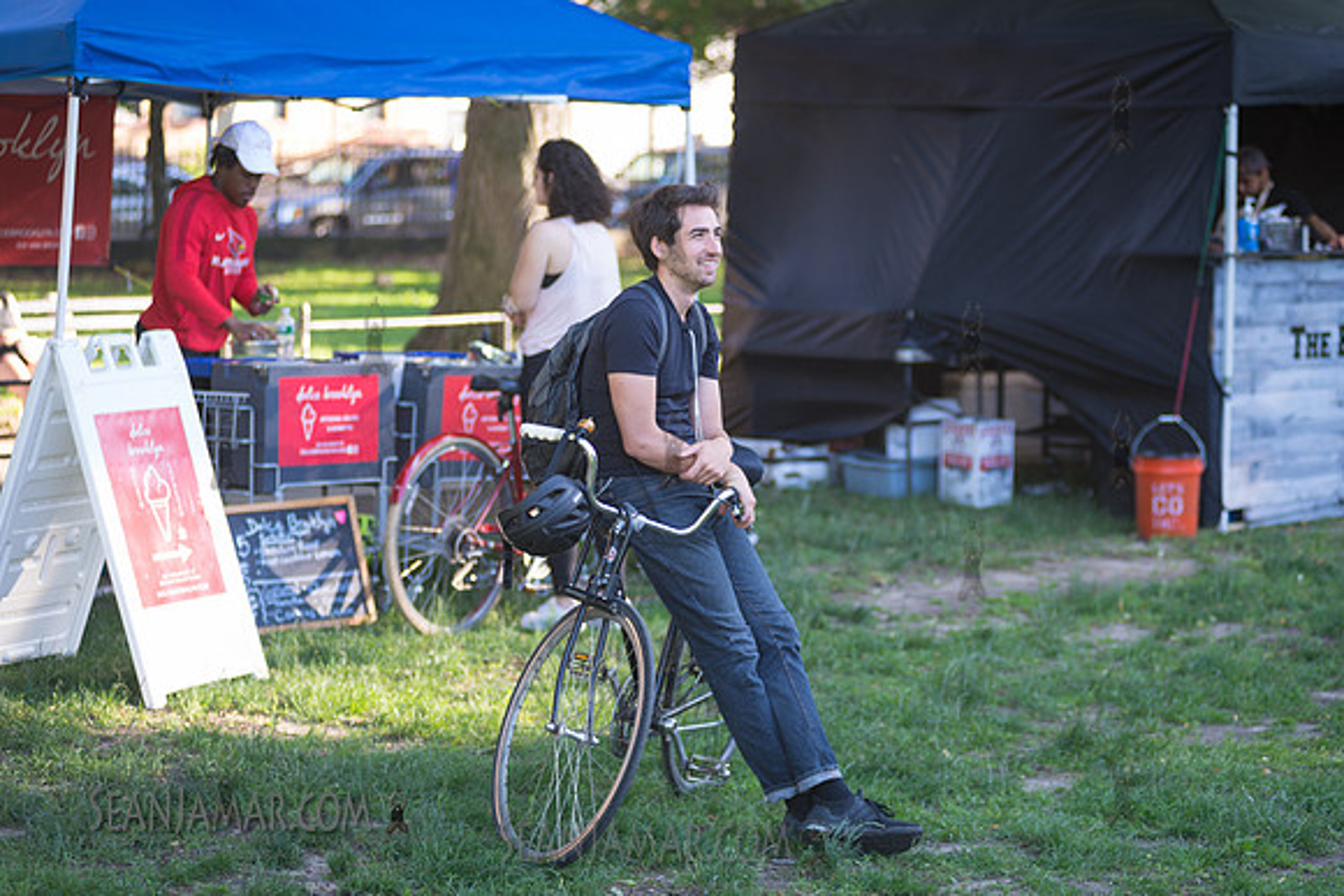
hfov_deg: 22.1
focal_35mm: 92
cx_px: 672
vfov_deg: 14.9
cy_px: 448
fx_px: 3435
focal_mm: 92
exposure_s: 1/160
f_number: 3.2
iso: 250
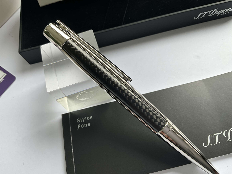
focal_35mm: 29
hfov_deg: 61.7
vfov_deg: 48.2
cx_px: 116
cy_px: 87
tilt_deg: -64.0
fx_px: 194
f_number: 1.8
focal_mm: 3
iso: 16
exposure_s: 1/122
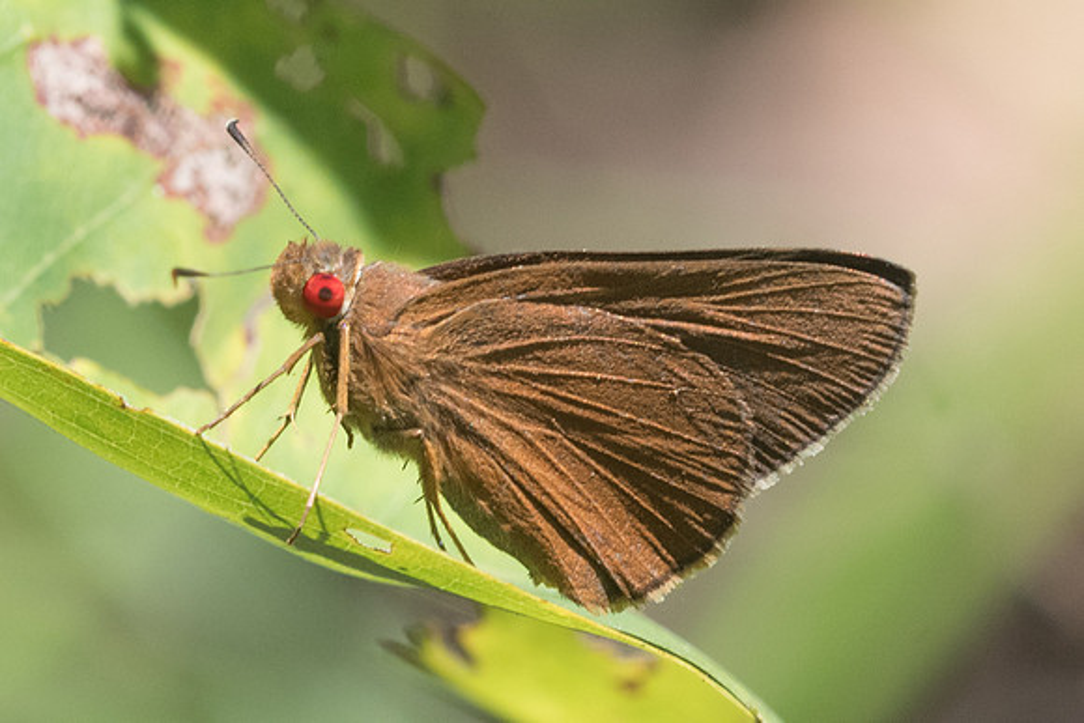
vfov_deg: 2.5
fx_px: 16300
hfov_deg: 3.8
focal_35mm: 541
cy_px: 408
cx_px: 542
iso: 800
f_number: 11
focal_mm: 150
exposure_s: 1/500
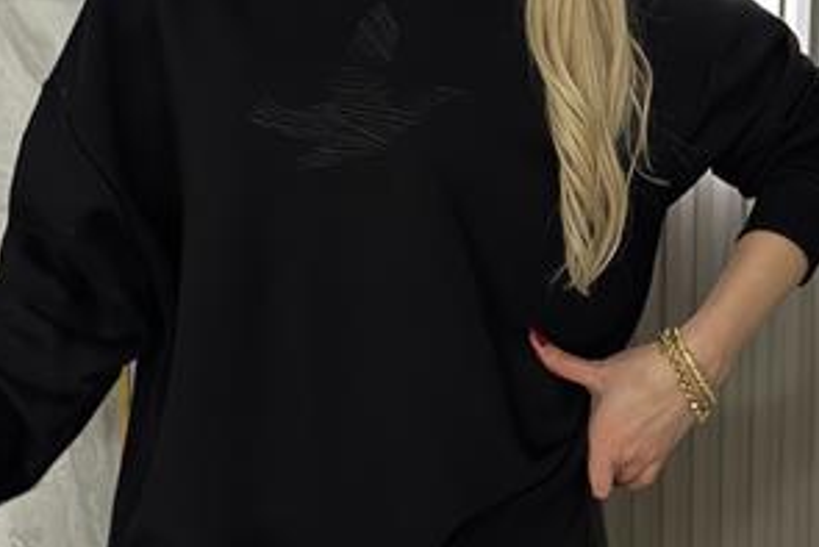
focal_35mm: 88
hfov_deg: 23.1
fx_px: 2003
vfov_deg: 15.5
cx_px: 394
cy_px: 139
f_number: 1.78
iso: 500
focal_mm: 6.86
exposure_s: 1/33
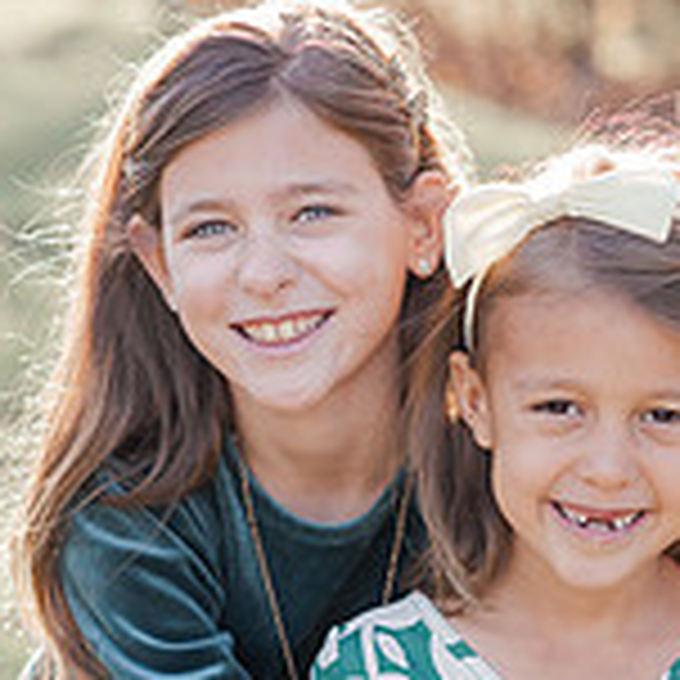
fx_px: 4778
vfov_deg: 8.0
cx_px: 468
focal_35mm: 215
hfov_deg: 8.1
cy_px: 914
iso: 320
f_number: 3.5
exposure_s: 1/400
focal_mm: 85
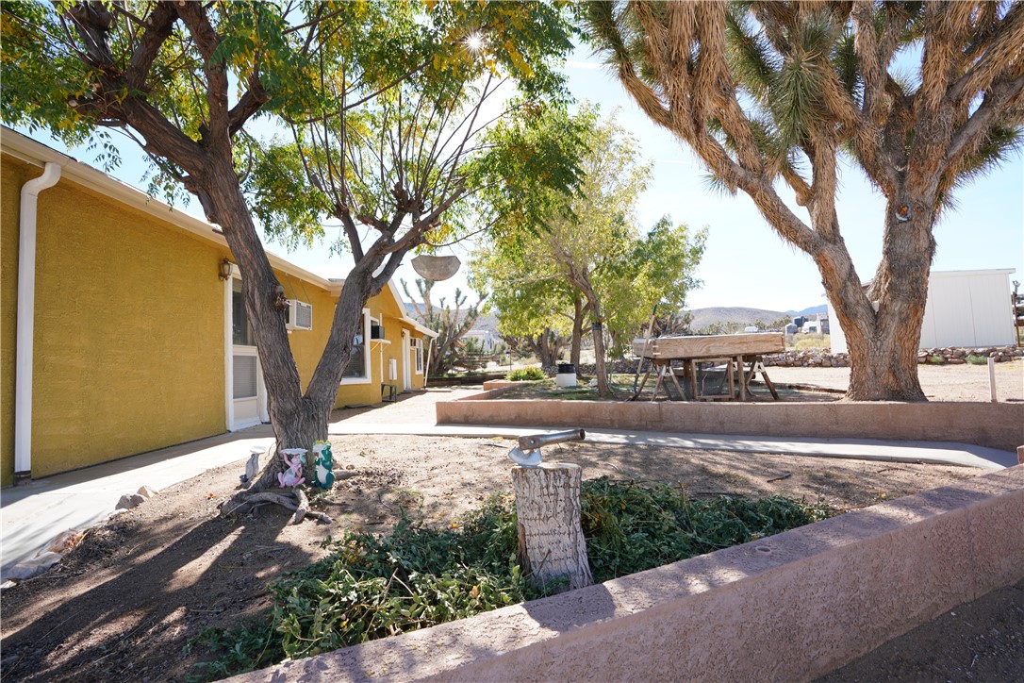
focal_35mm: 16
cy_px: 342
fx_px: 455
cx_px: 512
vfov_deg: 73.7
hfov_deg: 96.7
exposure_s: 1/100
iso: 250
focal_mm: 16
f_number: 10
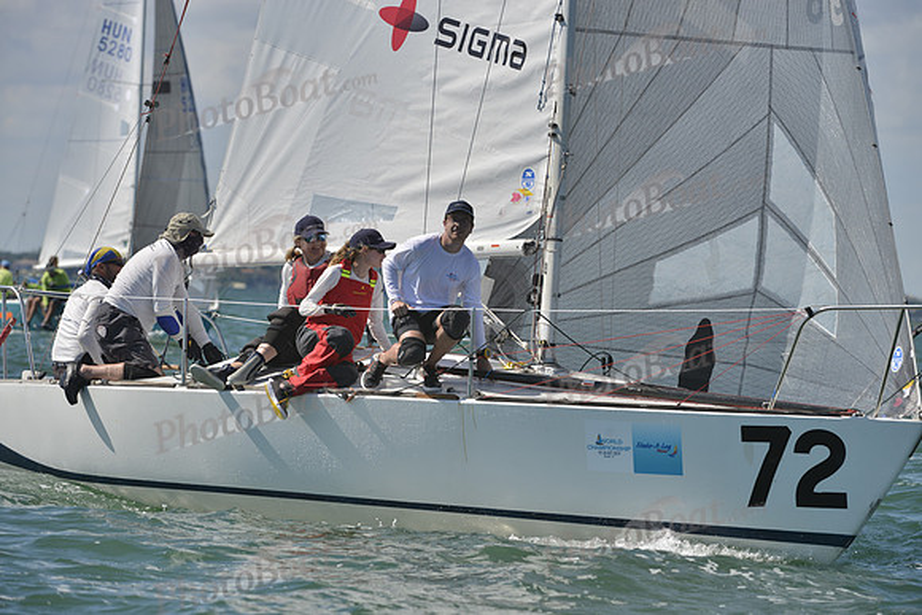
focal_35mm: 240
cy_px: 308
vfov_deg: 5.7
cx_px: 461
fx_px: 6148
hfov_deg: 8.6
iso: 200
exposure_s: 1/1000
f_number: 8
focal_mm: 240
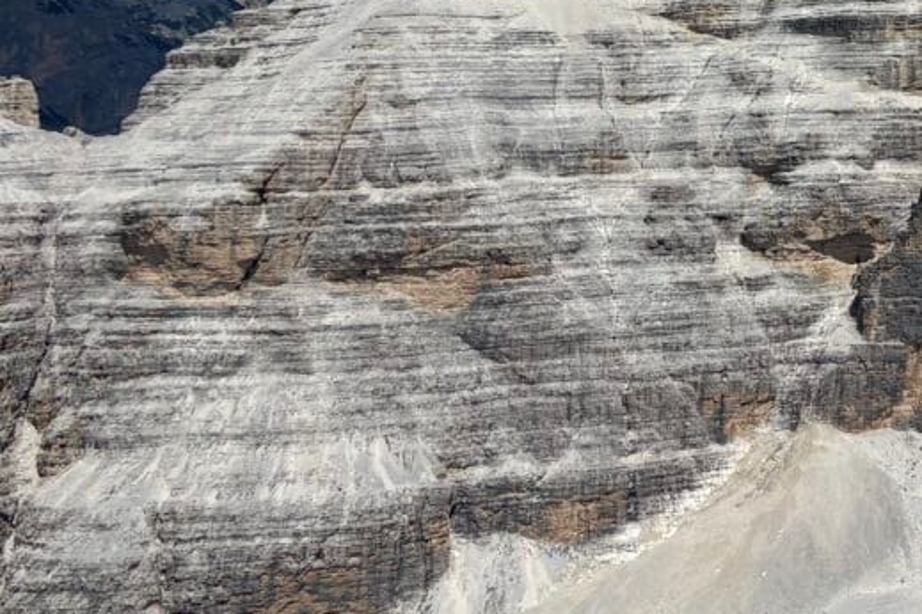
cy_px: -53
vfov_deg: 16.6
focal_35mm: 80
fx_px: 2049
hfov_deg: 22.5
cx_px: 1222
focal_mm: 5.96
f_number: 1.6
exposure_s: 1/9091
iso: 50
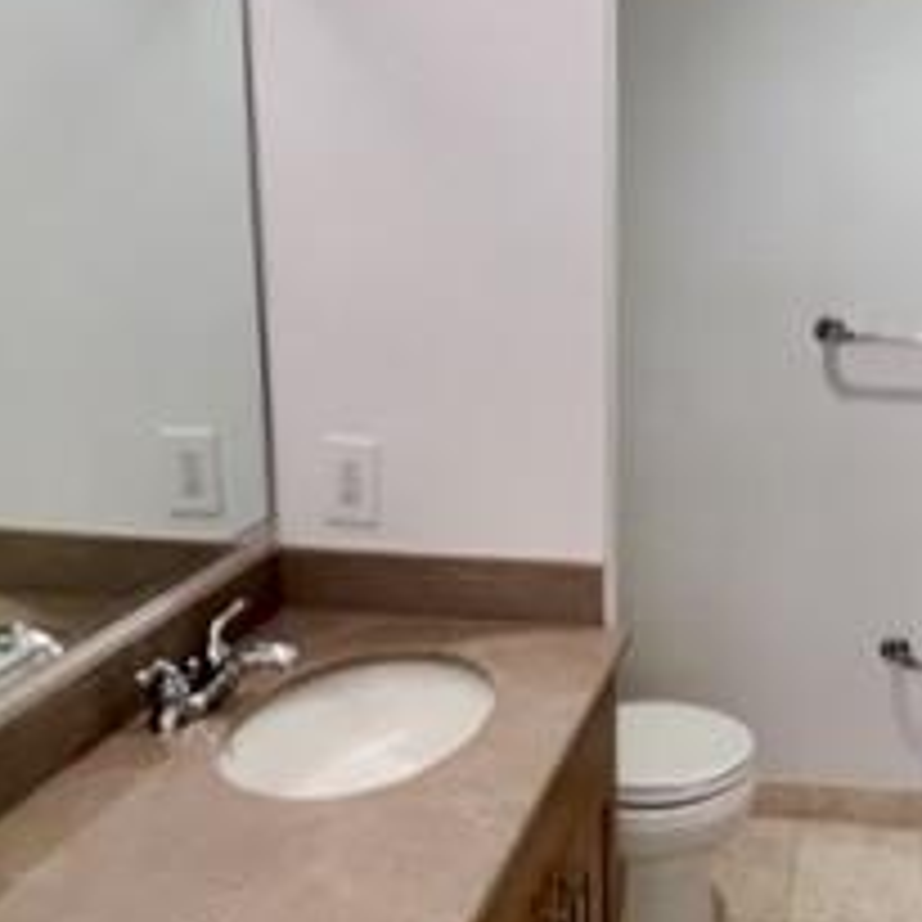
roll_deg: +0.4
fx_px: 904
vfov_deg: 53.9
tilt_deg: -11.1
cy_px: 409
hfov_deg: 51.7
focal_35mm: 30
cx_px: 693
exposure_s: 1/120
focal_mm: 1.57
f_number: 1.8
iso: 160
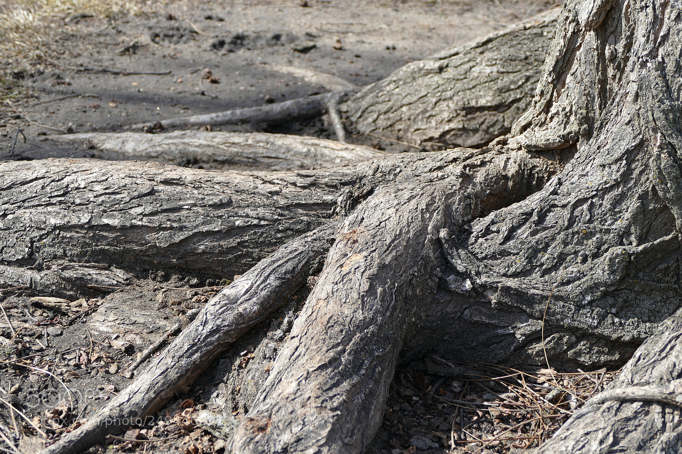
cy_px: 227
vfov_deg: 17.7
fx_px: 1458
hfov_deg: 26.3
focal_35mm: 77
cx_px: 341
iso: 125
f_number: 3.7
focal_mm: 28.21
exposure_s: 1/500
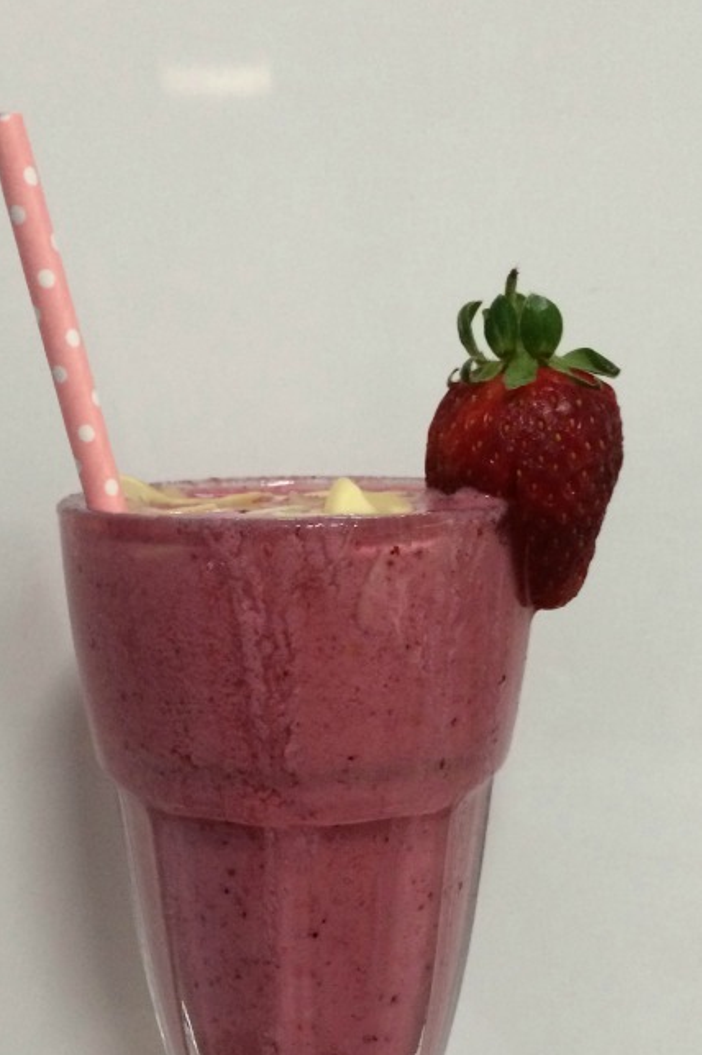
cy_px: 773
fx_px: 1347
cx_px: 258
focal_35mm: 46
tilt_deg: -13.8
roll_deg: +3.4
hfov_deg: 29.1
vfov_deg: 41.7
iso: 200
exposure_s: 1/30
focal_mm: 4.15
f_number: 2.2
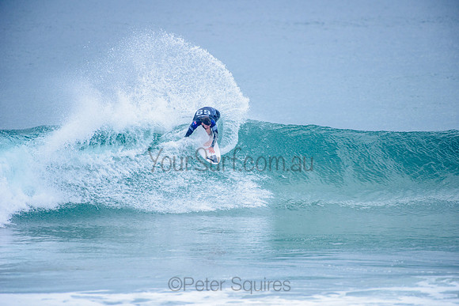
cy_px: 153
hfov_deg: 4.1
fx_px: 6376
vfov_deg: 2.8
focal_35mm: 500
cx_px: 230
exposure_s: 1/2000
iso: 450
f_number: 5.6
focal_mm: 500
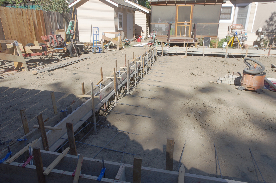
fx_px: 184
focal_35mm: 24
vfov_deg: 53.1
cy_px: 92
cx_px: 138
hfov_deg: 73.8
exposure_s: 1/640
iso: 200
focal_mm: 16
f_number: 5
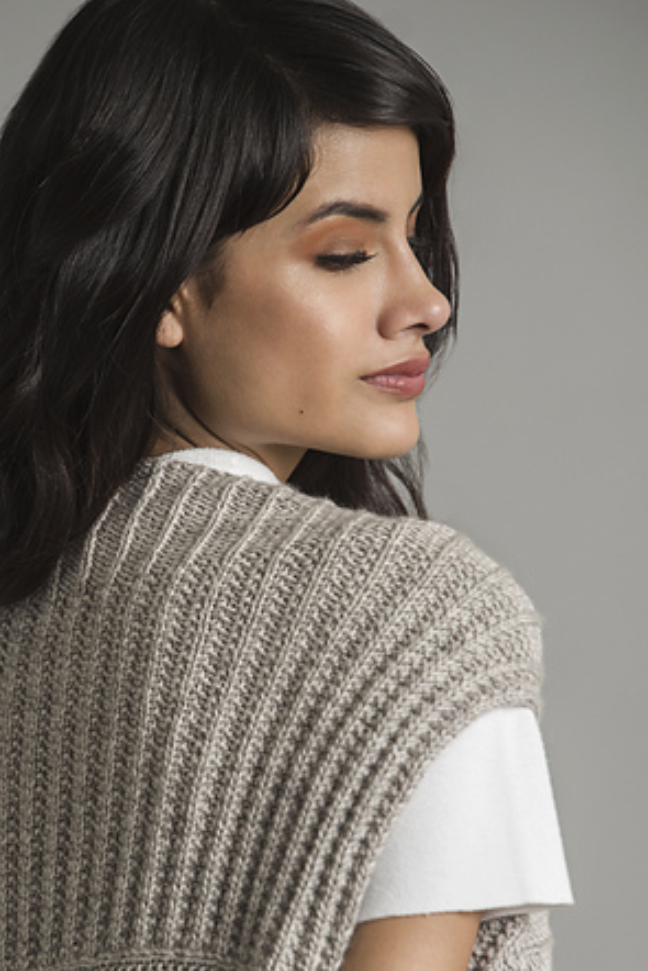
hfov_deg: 5.0
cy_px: 657
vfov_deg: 7.5
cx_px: 214
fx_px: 7419
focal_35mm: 275
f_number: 5.6
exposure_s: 1/125
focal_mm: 190
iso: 125
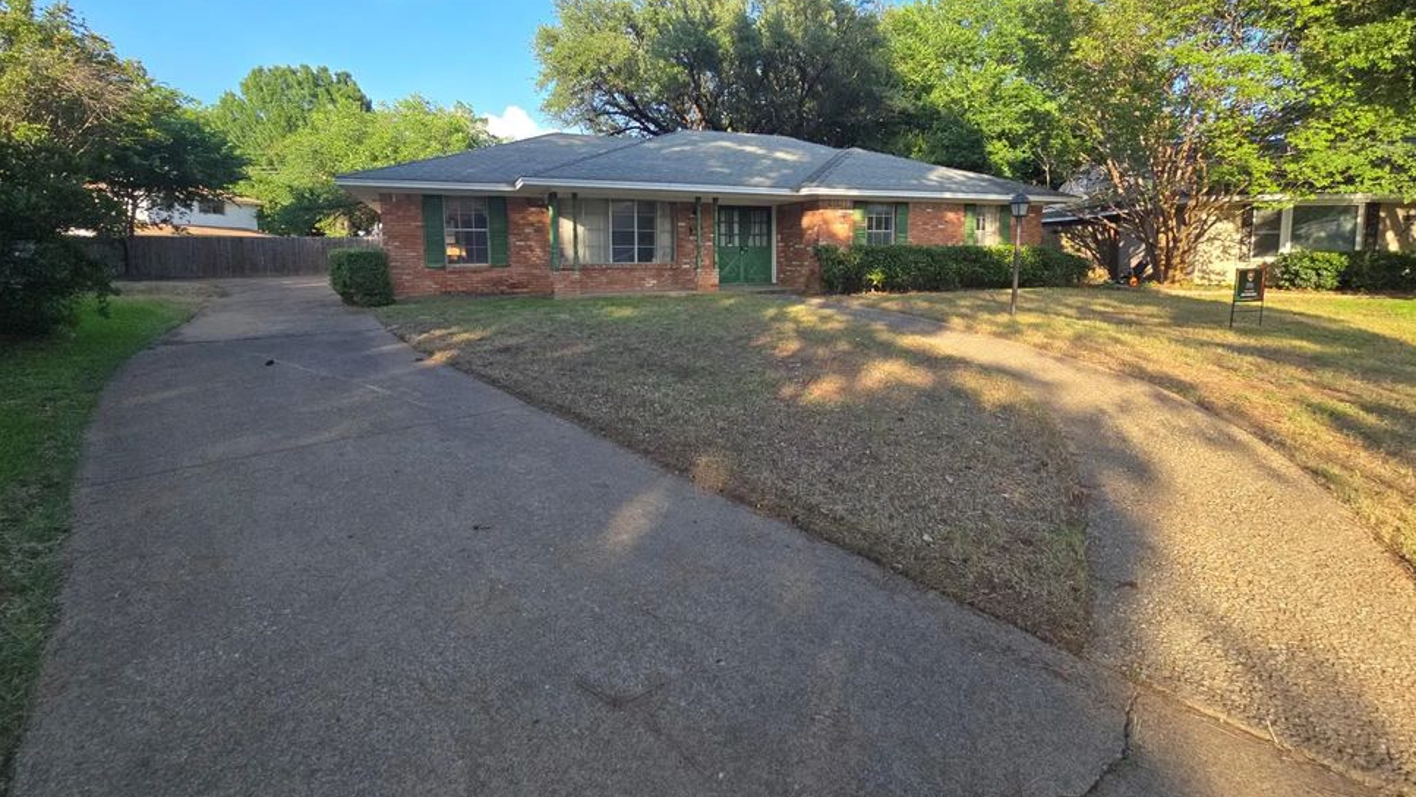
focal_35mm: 15
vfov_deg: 69.7
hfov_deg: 103.0
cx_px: 701
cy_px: 311
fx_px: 563
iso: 50
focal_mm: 2.2
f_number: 2.2
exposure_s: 1/590
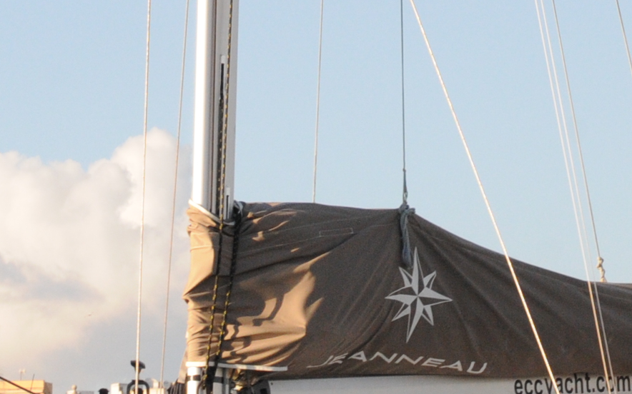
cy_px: 439
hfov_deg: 5.4
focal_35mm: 389
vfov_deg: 3.4
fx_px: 6698
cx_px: 377
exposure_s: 1/500
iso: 800
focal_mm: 70
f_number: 11
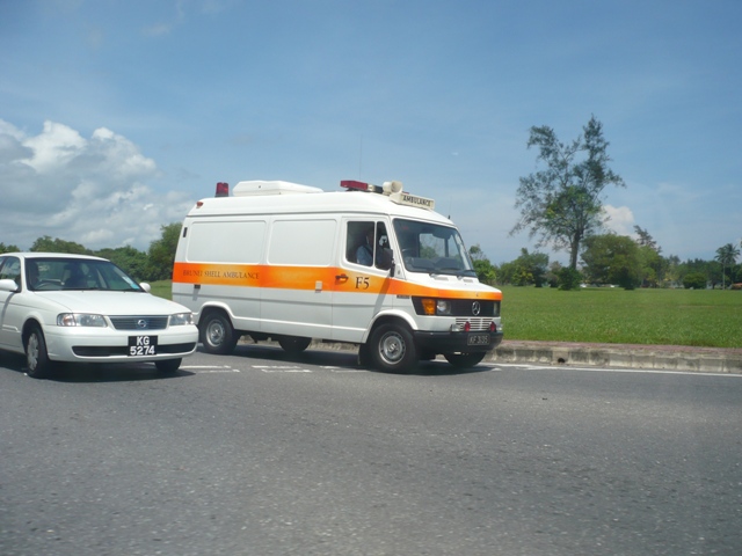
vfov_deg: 40.7
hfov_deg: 52.6
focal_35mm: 35
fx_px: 750
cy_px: 278
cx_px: 371
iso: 100
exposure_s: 1/320
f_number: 8
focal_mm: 5.8
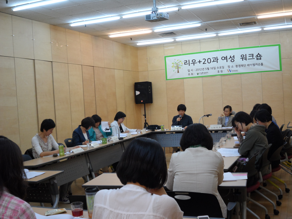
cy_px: 110
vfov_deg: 33.6
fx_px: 363
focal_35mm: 43
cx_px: 146
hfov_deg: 43.9
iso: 160
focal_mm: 7.8
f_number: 3.2
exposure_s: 1/45
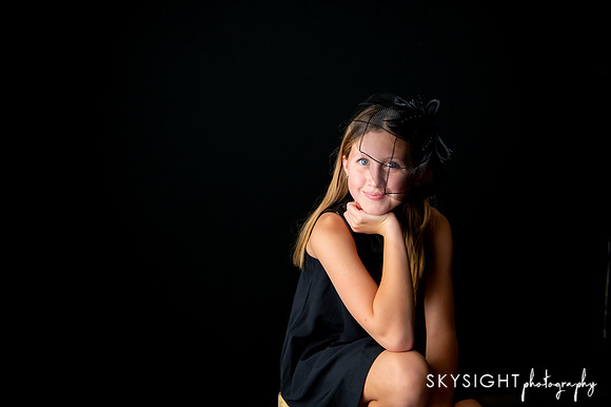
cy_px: 204
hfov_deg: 50.7
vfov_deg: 35.0
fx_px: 645
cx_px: 306
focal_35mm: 38
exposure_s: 1/500
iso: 2000
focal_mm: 38
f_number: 3.5
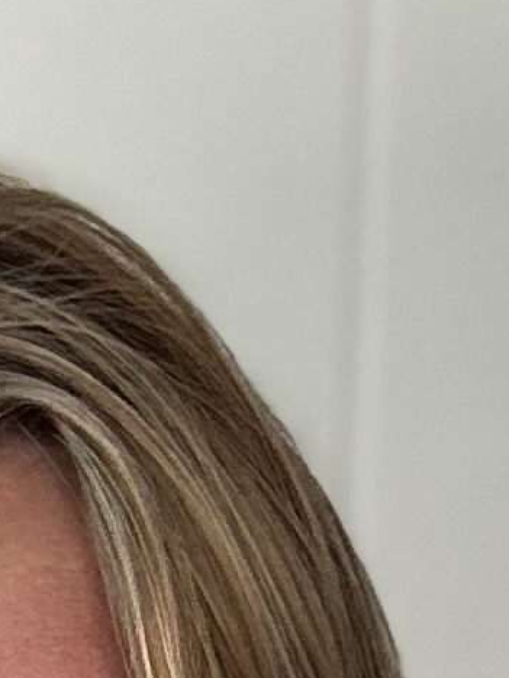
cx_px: 96
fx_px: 3882
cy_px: 2182
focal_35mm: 198
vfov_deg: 8.2
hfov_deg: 7.5
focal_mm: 2.69
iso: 32
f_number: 1.9
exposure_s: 1/121
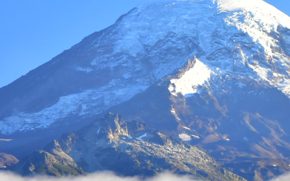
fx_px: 2189
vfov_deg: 4.7
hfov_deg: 7.5
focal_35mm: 277
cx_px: 350
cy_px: 151
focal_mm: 70
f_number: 5.6
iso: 640
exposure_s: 1/200
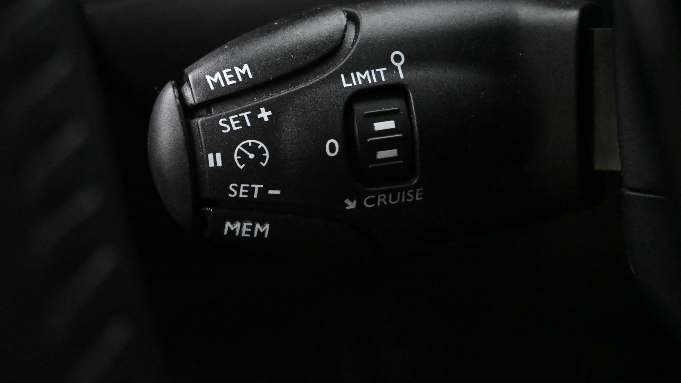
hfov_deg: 42.3
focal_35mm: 49
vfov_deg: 24.5
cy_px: 155
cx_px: 342
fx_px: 881
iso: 12800
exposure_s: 1/50
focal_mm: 30.5
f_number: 4.8
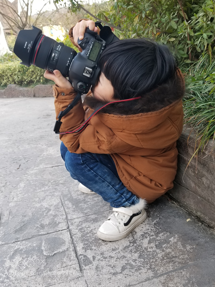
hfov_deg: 53.1
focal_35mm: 26
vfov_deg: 67.3
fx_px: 215
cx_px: 108
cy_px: 144
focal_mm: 4.25
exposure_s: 1/86
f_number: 1.7
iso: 50
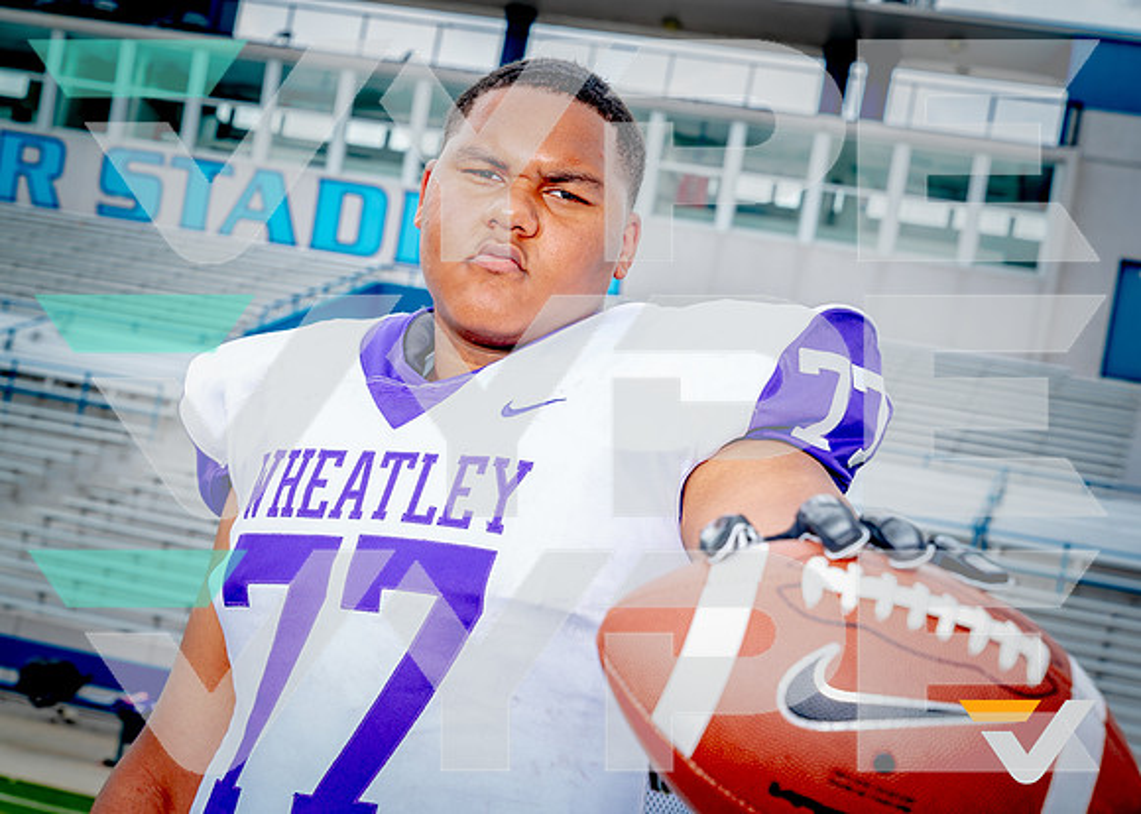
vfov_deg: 19.7
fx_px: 2339
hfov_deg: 27.4
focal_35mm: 72
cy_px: 407
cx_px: 531
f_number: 8
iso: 100
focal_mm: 69
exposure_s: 1/125
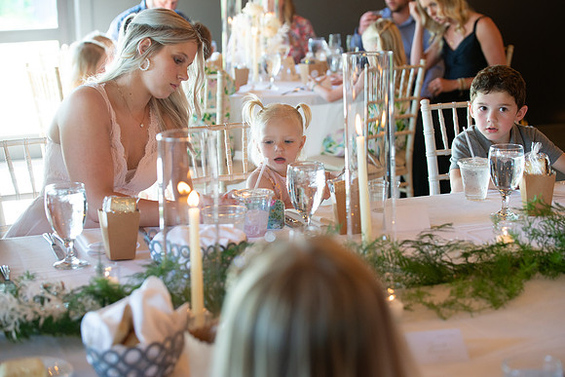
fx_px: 1099
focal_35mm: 70
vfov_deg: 19.5
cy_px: 188
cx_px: 282
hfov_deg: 28.8
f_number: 4
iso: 1000
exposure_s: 1/100
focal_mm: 70
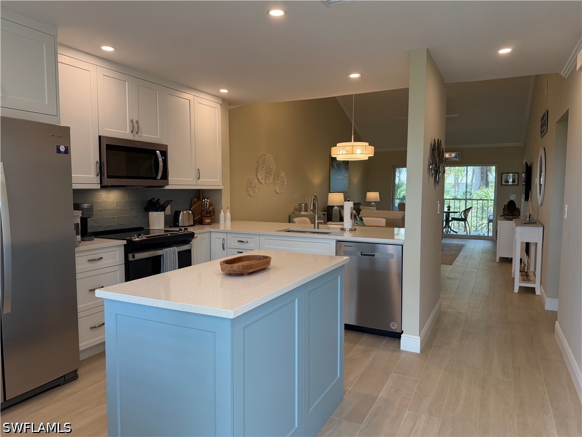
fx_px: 404
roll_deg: +0.1
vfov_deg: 56.8
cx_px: 291
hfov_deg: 71.6
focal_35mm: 24
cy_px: 218
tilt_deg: -3.8
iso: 200
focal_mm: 6.76
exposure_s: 1/230
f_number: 1.78
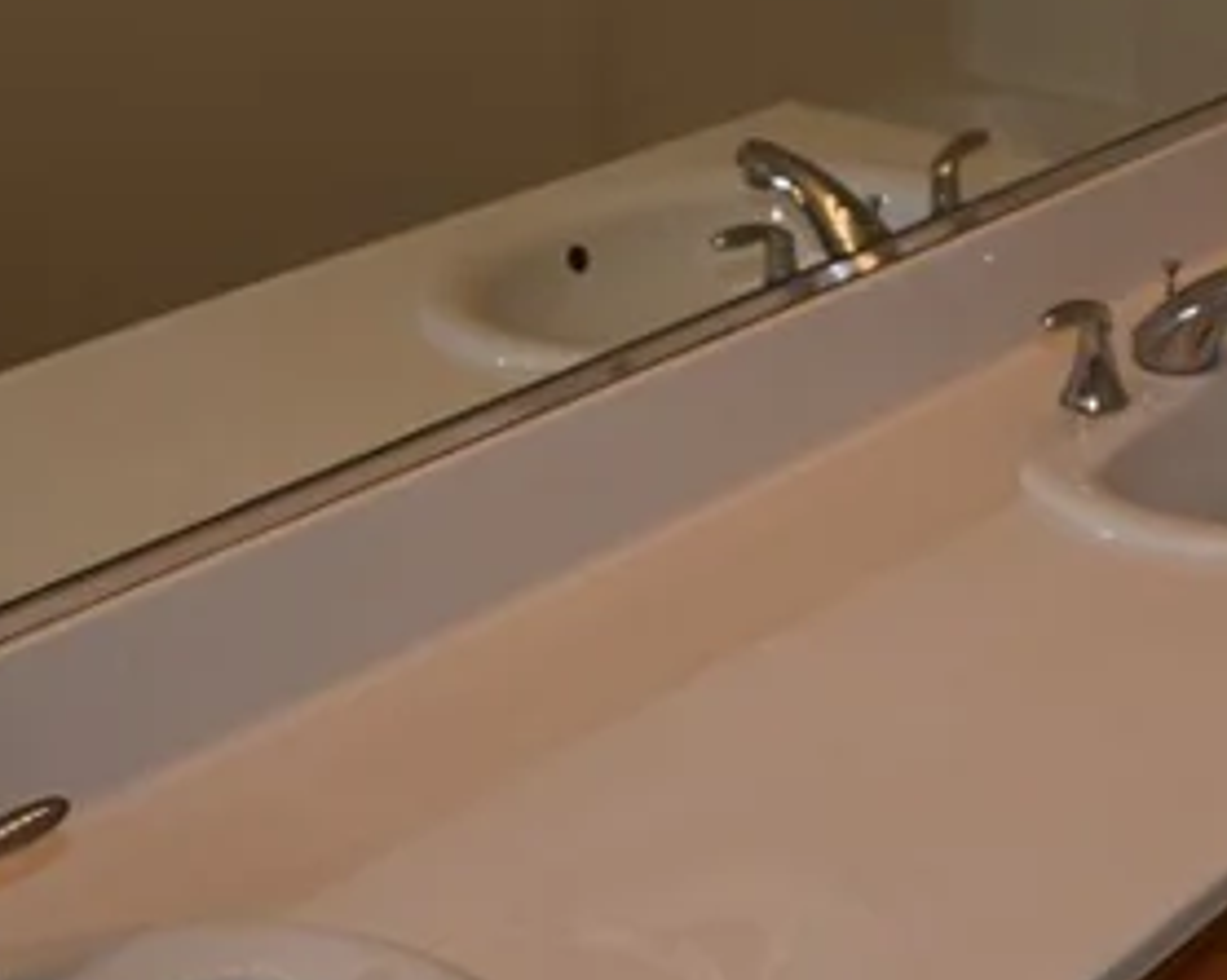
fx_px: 3012
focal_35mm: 83
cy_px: -258
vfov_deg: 17.4
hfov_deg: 21.9
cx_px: 1320
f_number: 4
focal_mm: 24
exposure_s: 1/60
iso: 64
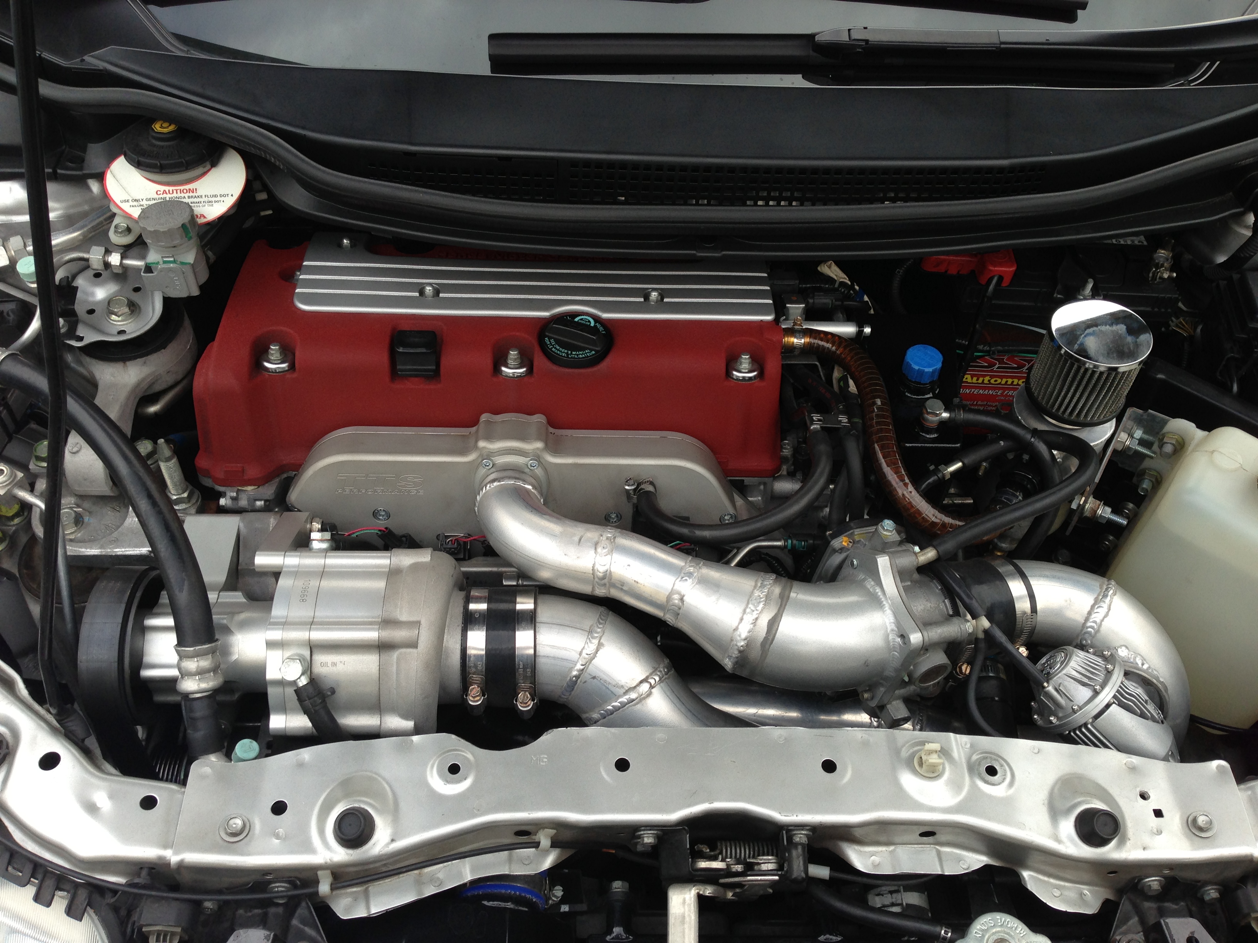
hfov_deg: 55.4
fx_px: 1199
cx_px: 629
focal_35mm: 33
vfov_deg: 42.9
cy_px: 472
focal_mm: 4.13
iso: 50
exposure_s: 1/181
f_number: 2.4
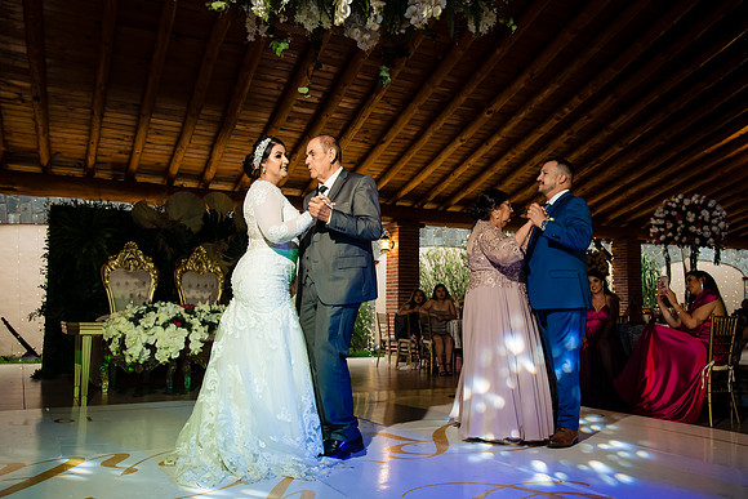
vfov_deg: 40.5
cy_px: 250
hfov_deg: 57.9
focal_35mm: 33
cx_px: 374
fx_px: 676
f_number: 5.6
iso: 2000
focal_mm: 31
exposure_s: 1/200
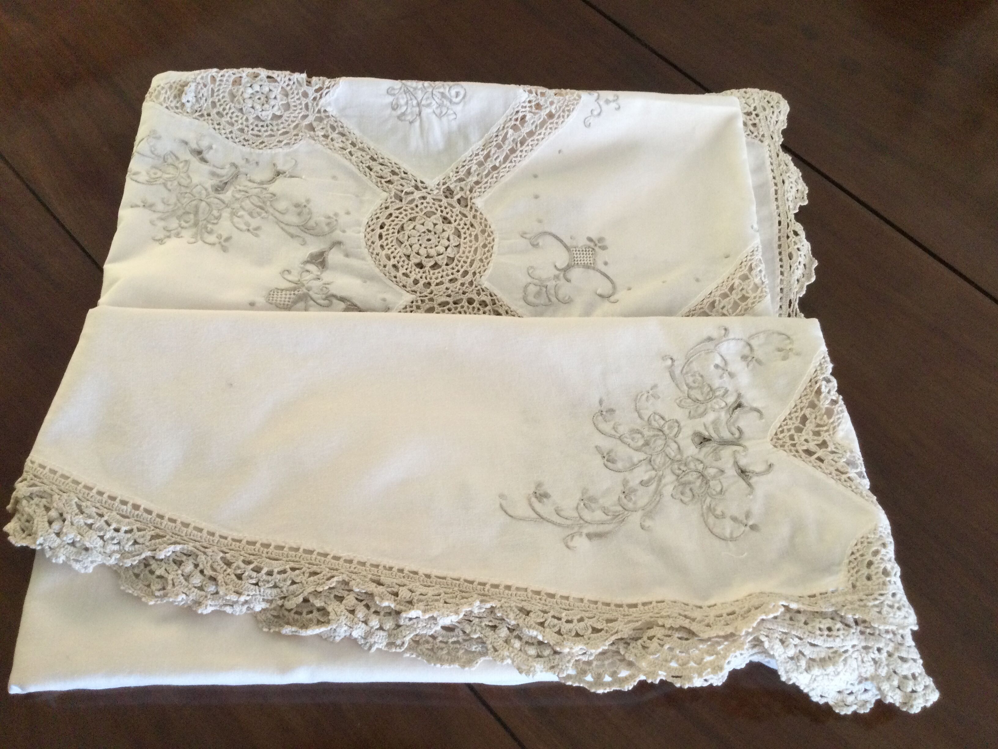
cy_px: 374
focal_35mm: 31
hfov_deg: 58.4
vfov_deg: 45.4
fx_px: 894
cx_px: 499
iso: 100
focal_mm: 3.3
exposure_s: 1/33
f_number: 2.4
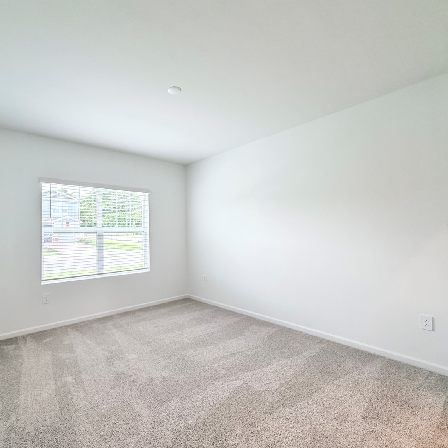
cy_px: 225
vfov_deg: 84.0
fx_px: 249
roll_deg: +1.0
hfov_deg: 82.8
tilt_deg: +1.5
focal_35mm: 17
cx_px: 176
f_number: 2.2
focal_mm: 2.22
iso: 200
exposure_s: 1/120
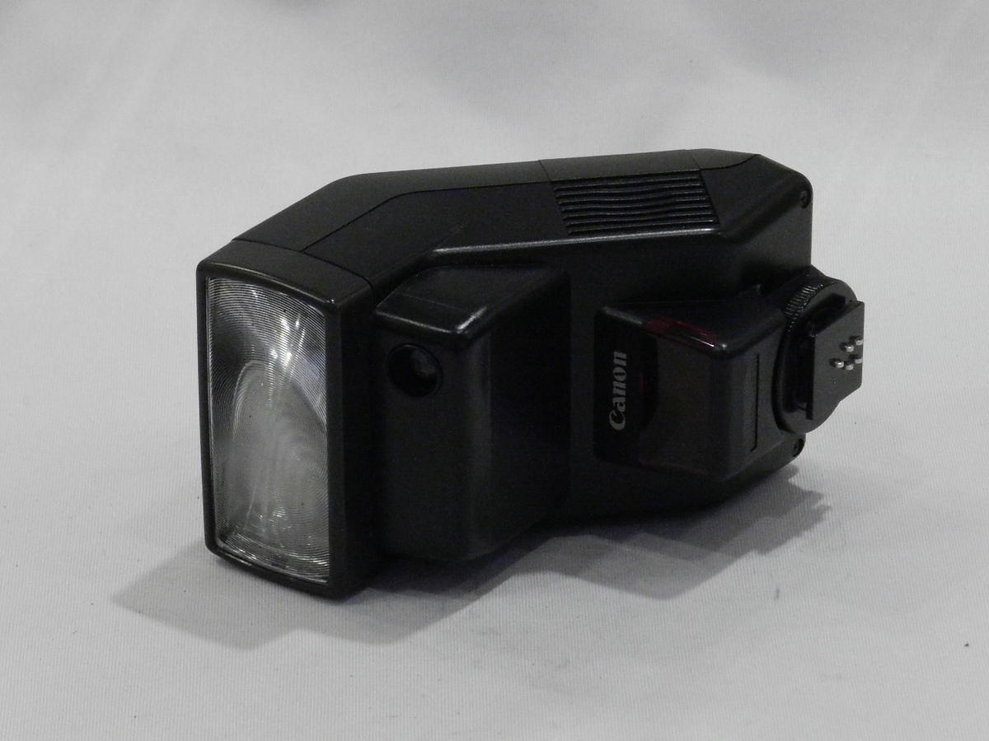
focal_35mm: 160
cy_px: 370
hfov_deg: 12.3
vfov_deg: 9.3
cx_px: 494
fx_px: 4571
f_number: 6.3
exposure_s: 1/100
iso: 1600
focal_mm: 28.4
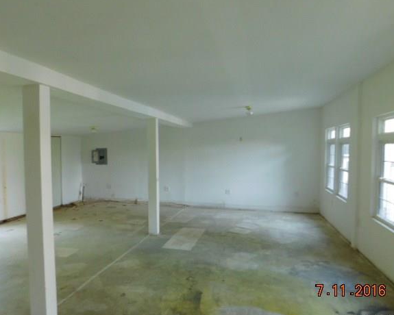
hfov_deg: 68.1
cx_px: 193
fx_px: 292
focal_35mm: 25
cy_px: 161
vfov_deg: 56.8
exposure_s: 1/30
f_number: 3
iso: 220
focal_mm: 4
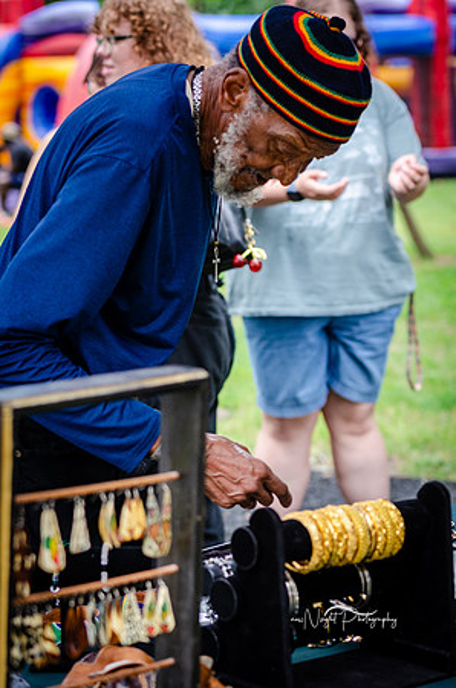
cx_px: 228
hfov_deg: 13.0
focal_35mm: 105
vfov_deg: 19.5
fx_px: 2004
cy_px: 344
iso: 200
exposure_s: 1/400
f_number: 4
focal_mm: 70
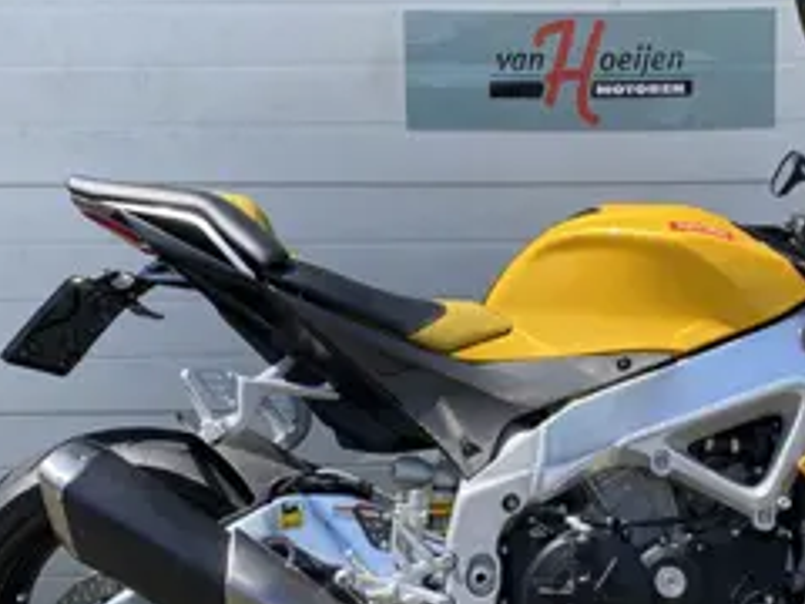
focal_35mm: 52
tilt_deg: -9.8
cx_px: 567
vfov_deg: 27.8
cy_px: 423
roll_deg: +0.0
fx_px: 1209
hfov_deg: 36.3
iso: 32
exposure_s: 1/1504
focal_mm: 4.25
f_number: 1.8
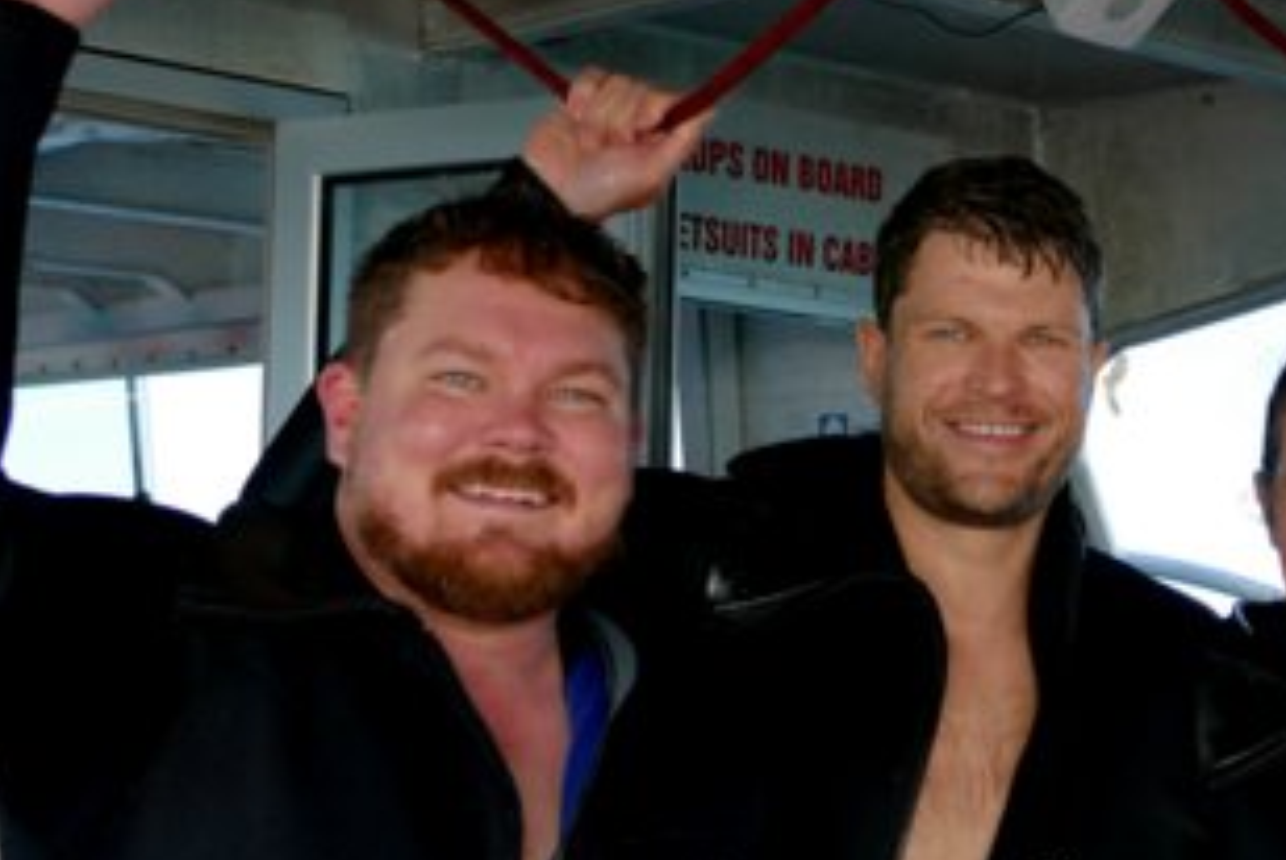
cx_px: 1165
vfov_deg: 18.4
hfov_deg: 26.4
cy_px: 511
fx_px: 2646
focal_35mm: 74
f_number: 3.1
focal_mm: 13.7
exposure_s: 1/500
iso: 125
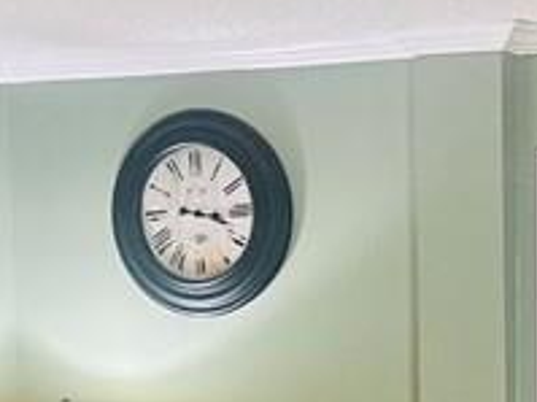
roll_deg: +0.3
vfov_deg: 10.5
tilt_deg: -7.2
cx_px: 556
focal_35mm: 134
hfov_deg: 14.5
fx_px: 2077
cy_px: 666
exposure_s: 1/40
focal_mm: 5.7
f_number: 1.5
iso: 400
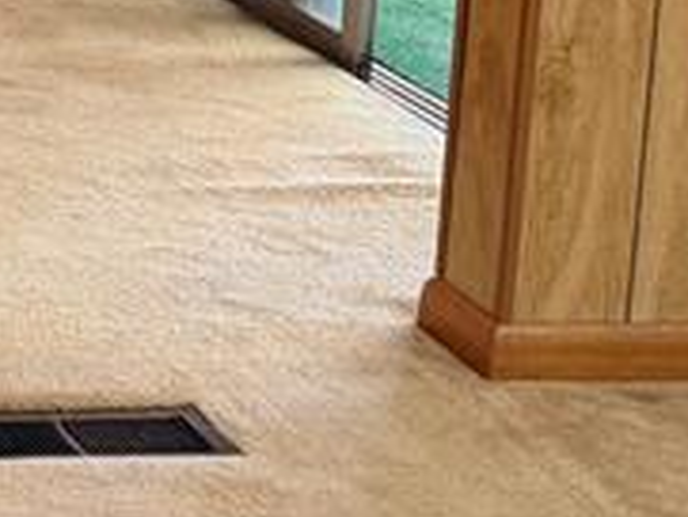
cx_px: -1133
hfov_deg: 11.2
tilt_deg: -9.7
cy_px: -327
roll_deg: +0.3
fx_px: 2705
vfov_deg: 10.4
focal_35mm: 136
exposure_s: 1/60
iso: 320
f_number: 1.78
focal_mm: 6.76
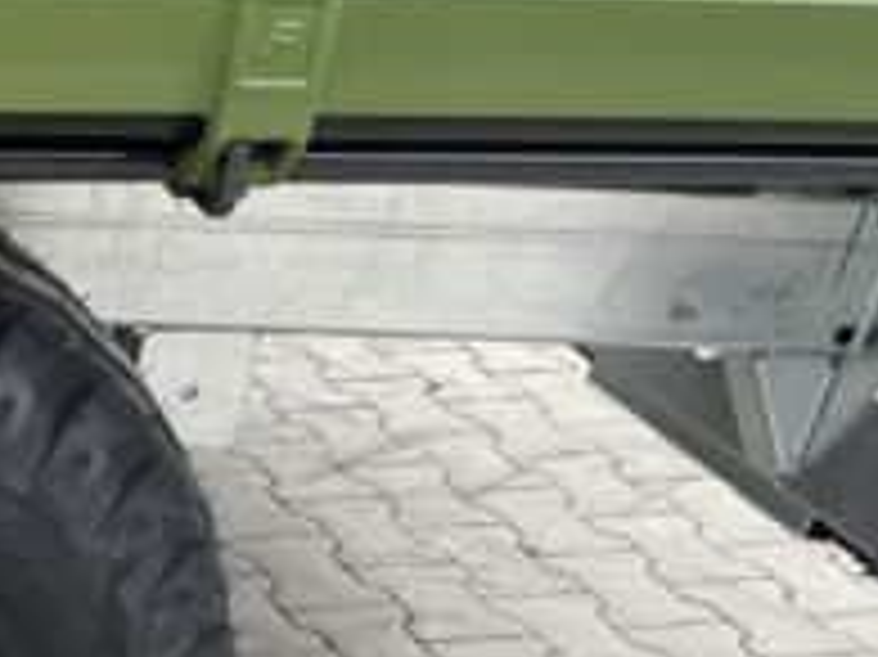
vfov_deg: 17.8
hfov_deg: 21.6
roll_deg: -3.6
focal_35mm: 80
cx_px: -324
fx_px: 2028
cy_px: 706
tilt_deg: -33.5
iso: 80
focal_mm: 4.2
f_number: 1.6
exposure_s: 1/121
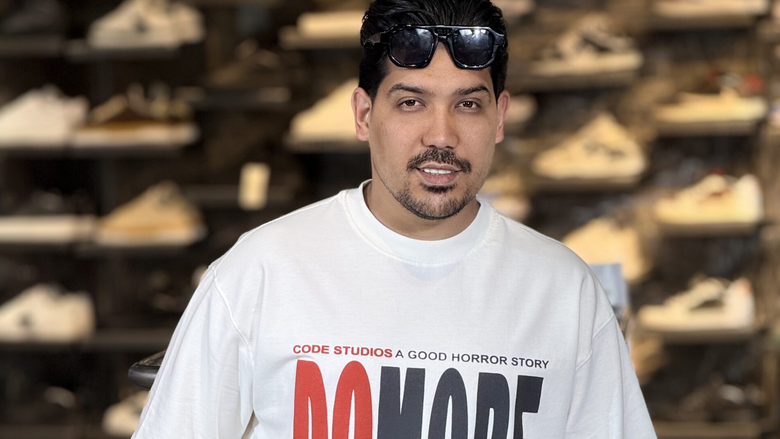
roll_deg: +0.7
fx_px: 3620
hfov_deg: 12.3
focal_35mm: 175
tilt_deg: -5.1
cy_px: 437
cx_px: 390
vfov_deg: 6.9
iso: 100
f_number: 2.8
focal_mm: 15.66
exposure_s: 1/100
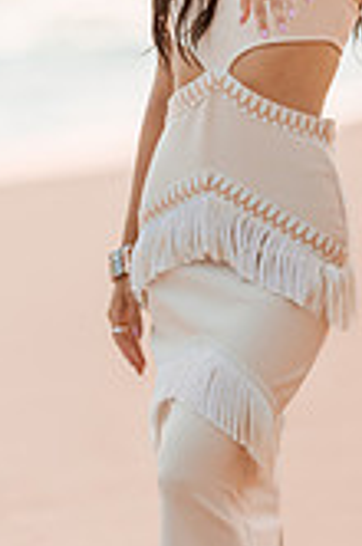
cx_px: 230
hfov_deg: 3.7
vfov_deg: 5.6
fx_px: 5558
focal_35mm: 367
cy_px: 155
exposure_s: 1/8000
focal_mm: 135
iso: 320
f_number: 1.8
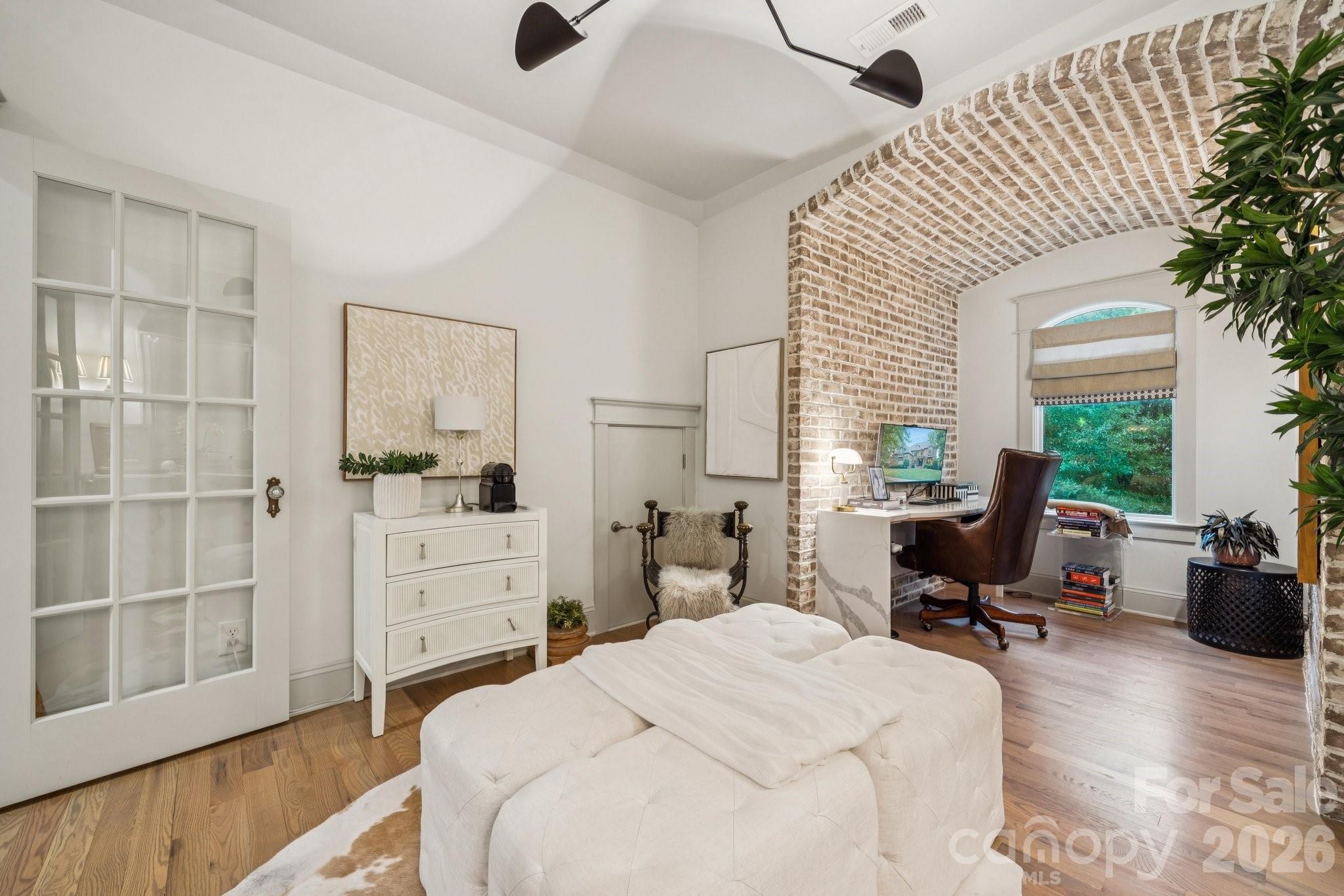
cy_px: 448
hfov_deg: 104.3
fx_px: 523
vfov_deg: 81.2
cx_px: 672
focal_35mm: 14
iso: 160
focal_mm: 14
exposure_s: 1/3
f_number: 7.1
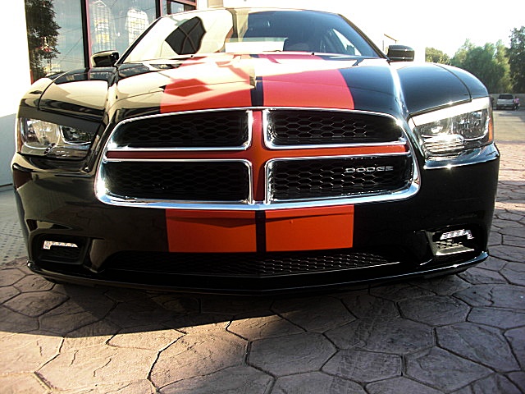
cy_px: 197
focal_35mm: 36
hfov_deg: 51.4
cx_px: 262
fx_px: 546
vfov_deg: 39.7
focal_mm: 6.3
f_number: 2.8
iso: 50
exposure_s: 1/200
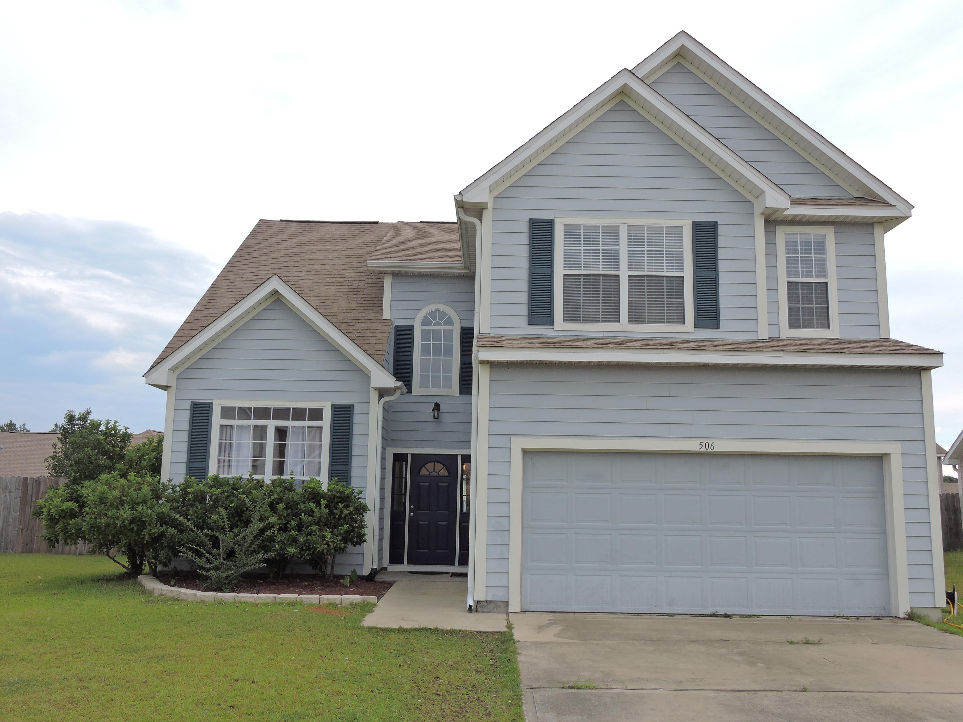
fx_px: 835
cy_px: 361
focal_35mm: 30
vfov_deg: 46.8
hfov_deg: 60.0
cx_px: 482
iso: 100
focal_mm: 5.4
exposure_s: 1/320
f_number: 3.5
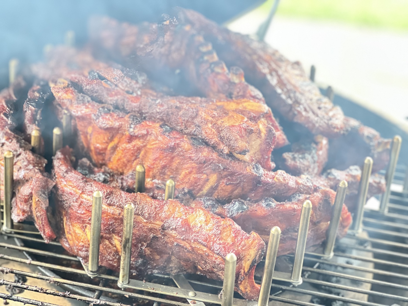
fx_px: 908
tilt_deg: -29.9
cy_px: 153
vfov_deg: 19.1
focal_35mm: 77
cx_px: 204
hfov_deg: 25.3
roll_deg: -3.9
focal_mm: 9
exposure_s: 1/40
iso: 200
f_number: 2.8
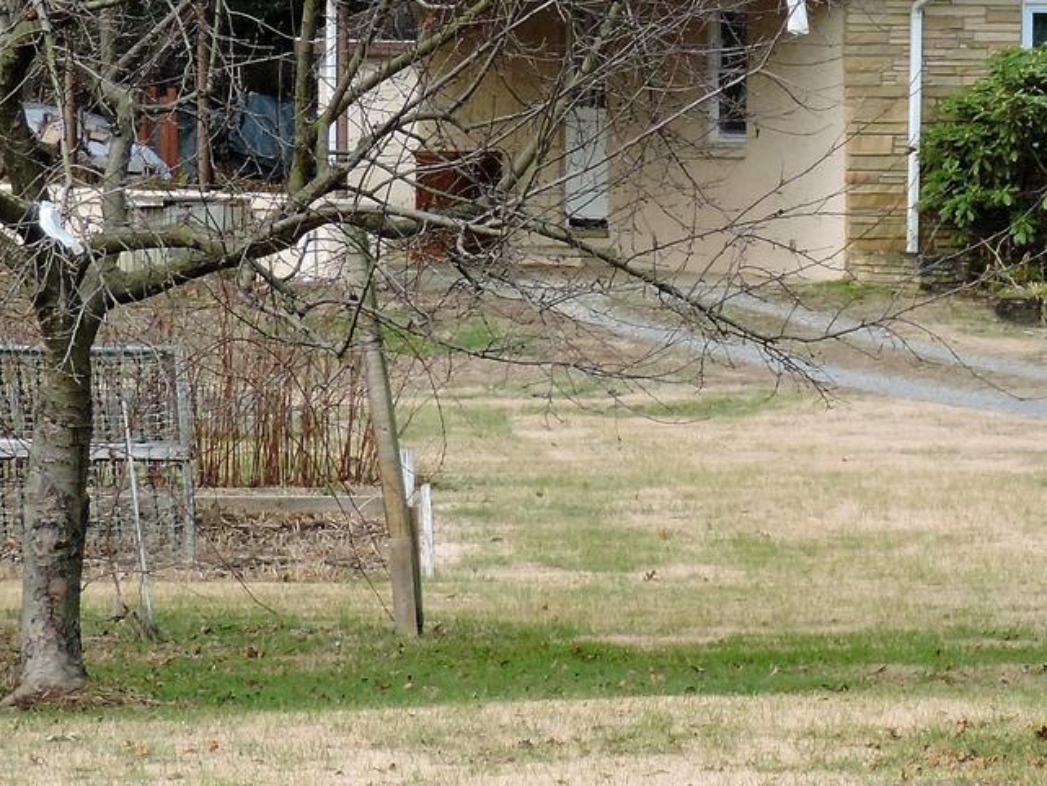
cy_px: -44
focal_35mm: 319
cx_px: 1191
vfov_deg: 4.7
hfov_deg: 6.2
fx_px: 9652
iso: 100
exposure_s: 1/200
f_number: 4.1
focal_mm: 17.8
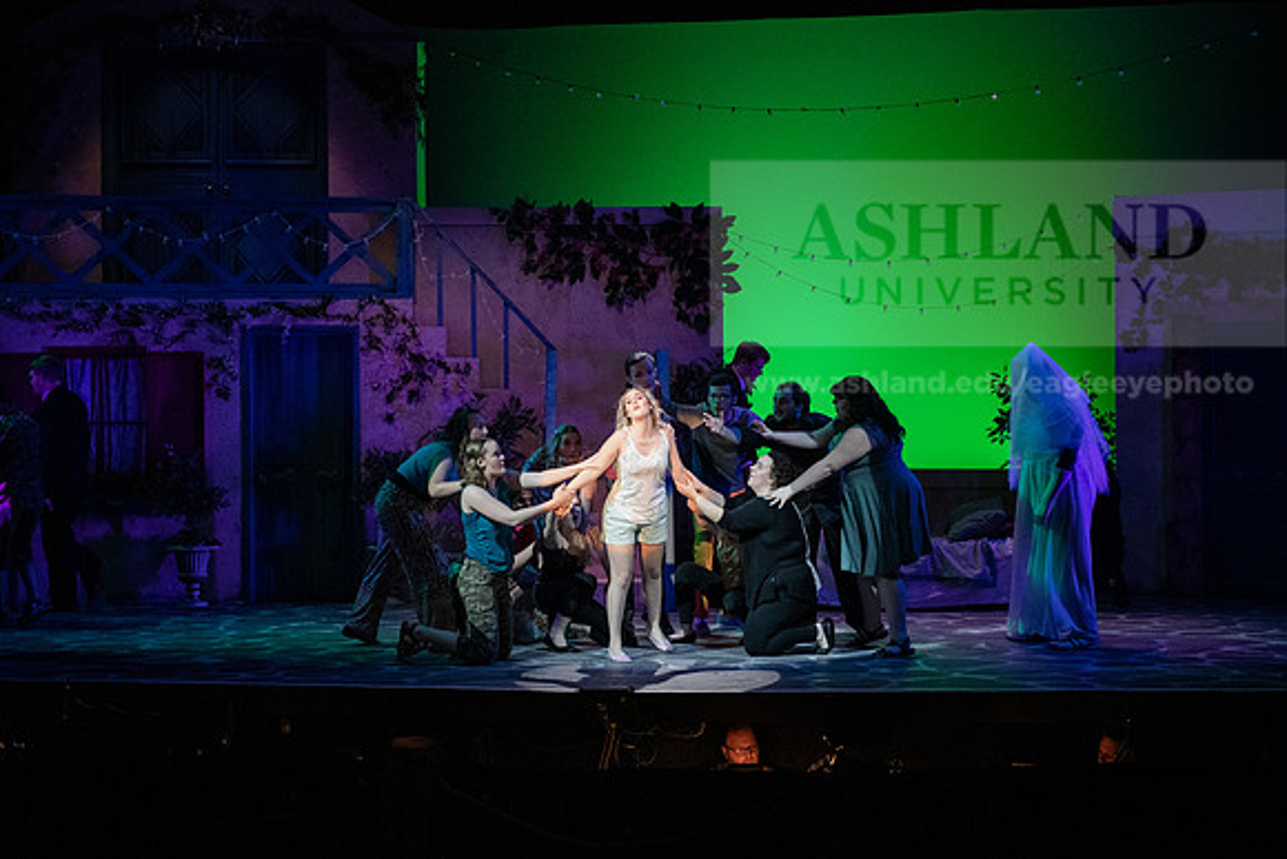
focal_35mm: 70
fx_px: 2503
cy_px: 430
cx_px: 644
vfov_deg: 19.5
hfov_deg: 28.8
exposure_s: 1/400
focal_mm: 70
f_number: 3.5
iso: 5000
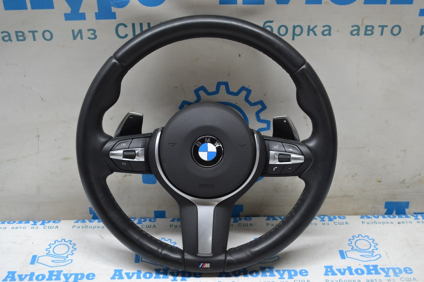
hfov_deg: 37.8
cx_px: 212
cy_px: 141
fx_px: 618
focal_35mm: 52
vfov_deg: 25.8
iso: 560
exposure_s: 1/60
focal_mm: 35
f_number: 5
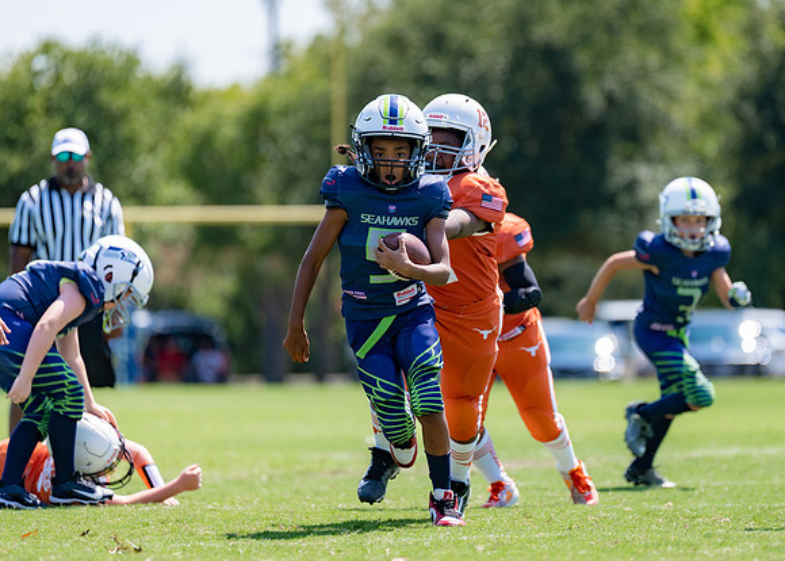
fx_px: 6579
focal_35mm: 295
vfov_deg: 4.9
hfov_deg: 6.8
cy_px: 258
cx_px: 435
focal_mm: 200
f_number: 2.8
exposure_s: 1/1250
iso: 100
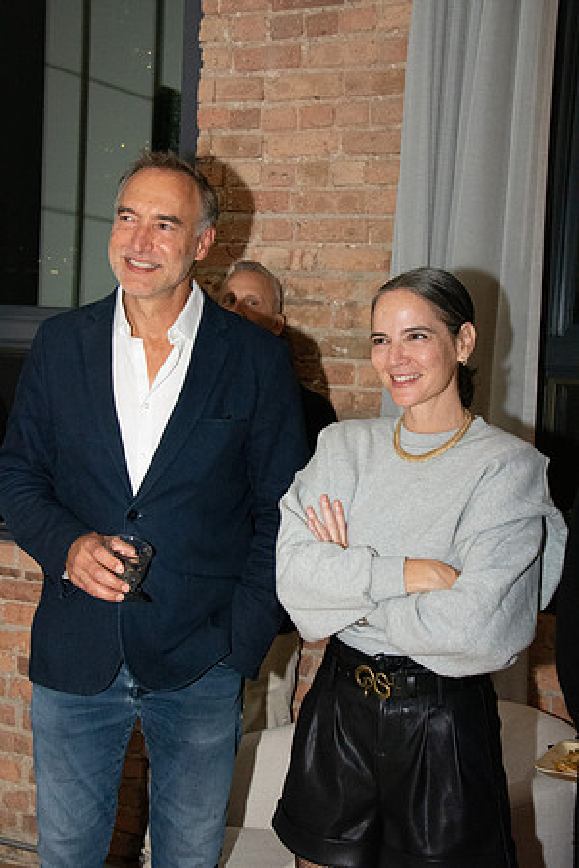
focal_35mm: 57
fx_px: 1375
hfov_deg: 23.8
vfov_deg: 35.1
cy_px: 434
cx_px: 290
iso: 5000
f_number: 11
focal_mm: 38
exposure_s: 1/250
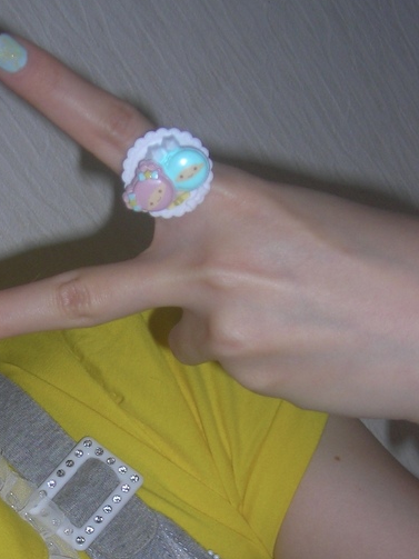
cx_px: 33
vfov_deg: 22.0
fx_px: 1421
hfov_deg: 16.5
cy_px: 450
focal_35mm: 88
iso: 50
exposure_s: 1/60.1
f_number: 3.3
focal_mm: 6.8
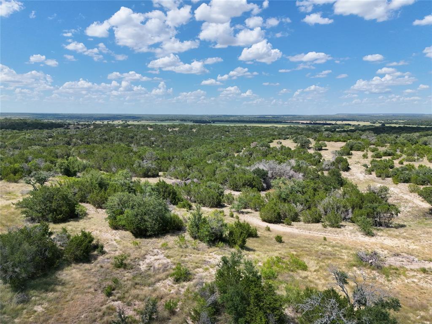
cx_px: 216
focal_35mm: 24
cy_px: 162
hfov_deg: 71.6
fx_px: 300
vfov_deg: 56.8
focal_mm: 6.72
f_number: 1.7
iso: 170
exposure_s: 1/4000
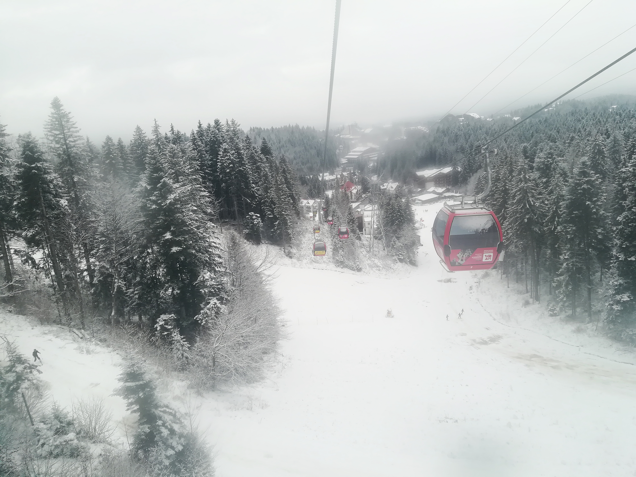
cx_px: 318
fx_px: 478
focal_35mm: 26
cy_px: 238
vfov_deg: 53.1
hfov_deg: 67.3
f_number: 2.2
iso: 50
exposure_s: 1/159
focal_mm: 3.83
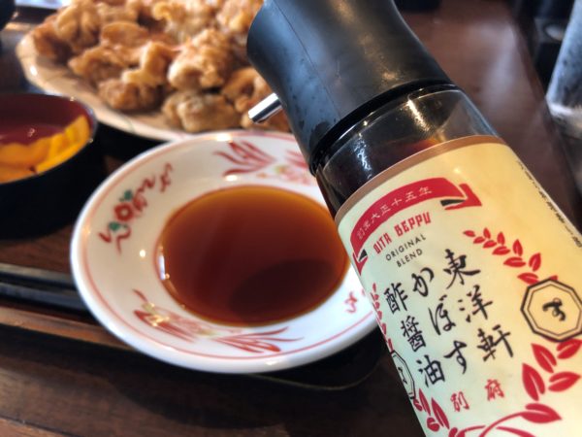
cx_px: 291
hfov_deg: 63.4
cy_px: 218
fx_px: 471
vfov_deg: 49.7
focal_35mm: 28
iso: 40
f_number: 1.8
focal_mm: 3.99
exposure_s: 1/20
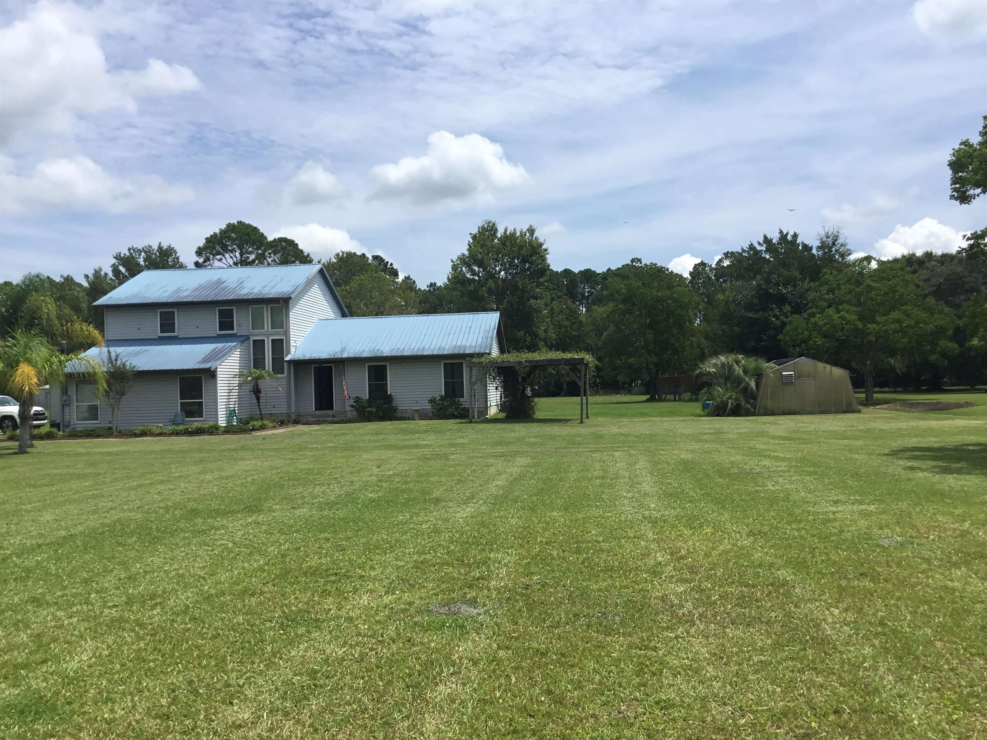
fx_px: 884
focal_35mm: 31
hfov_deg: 58.4
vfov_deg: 45.4
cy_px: 370
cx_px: 494
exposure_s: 1/1894
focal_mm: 3.3
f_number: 2.4
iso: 25
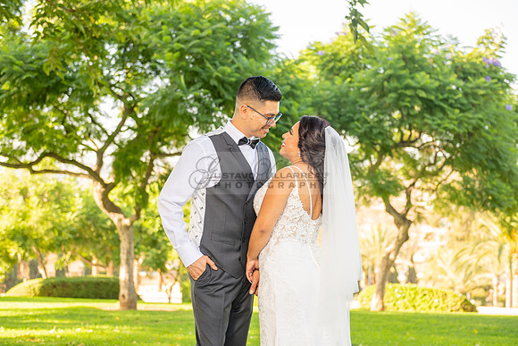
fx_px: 792
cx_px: 259
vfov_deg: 24.6
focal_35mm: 55
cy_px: 173
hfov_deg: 36.2
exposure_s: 1/200
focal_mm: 55
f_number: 3.5
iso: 200
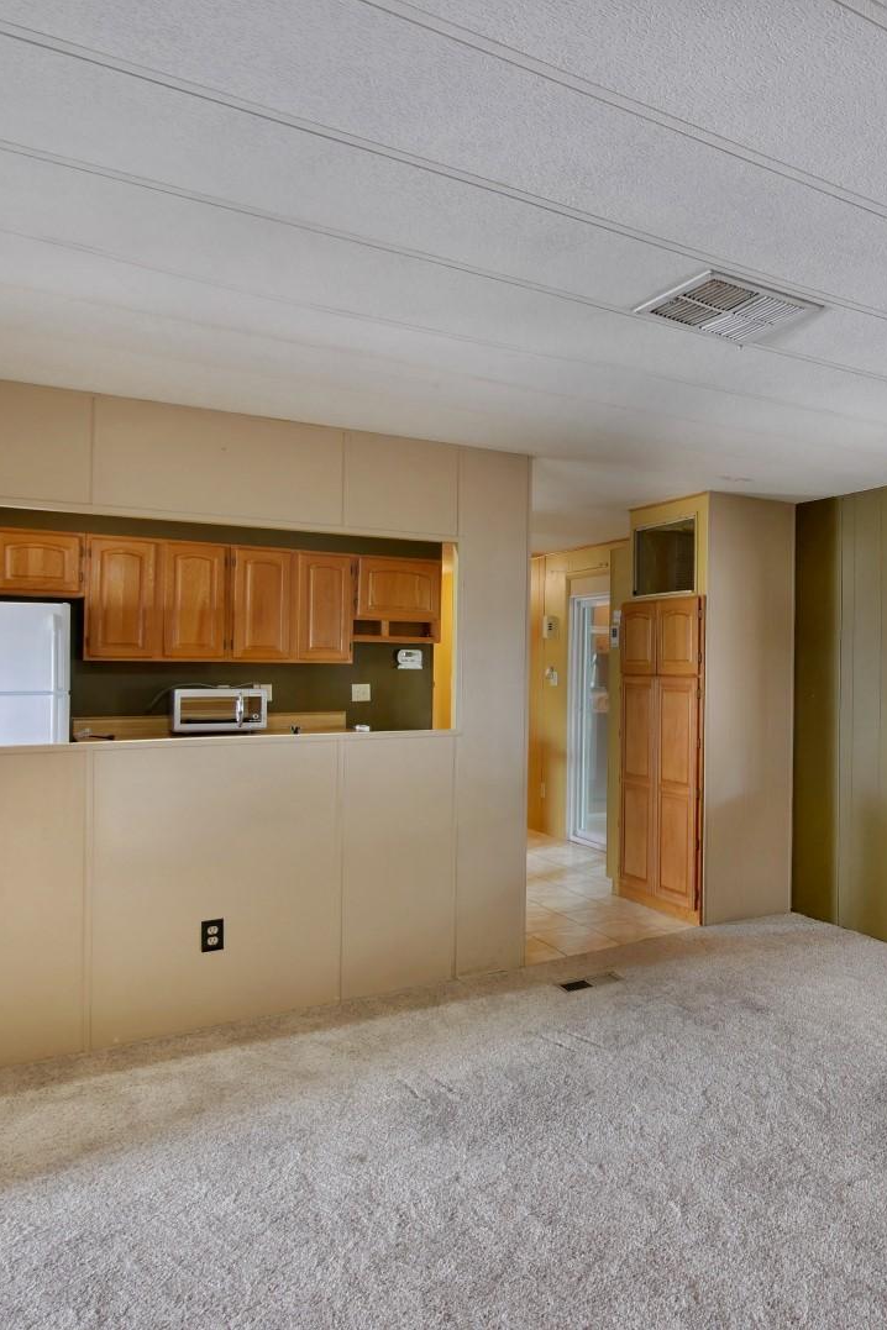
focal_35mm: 25
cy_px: 664
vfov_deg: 71.5
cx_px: 763
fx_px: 924
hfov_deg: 47.2
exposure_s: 1/2
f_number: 6.3
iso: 200
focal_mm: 9
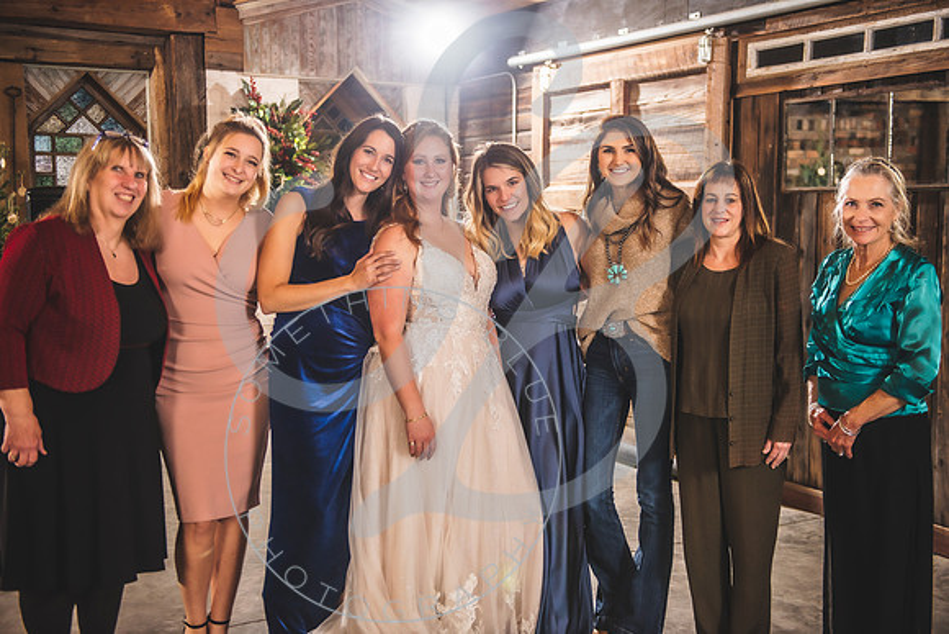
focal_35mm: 44
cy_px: 317
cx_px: 474
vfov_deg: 30.5
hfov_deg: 44.5
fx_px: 1160
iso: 800
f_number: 2.8
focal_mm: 44
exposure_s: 1/200
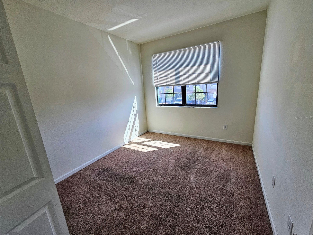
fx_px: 118
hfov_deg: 106.2
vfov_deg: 89.9
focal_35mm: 13
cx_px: 156
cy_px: 118
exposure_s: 1/120
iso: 64
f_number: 2.2
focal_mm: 2.2
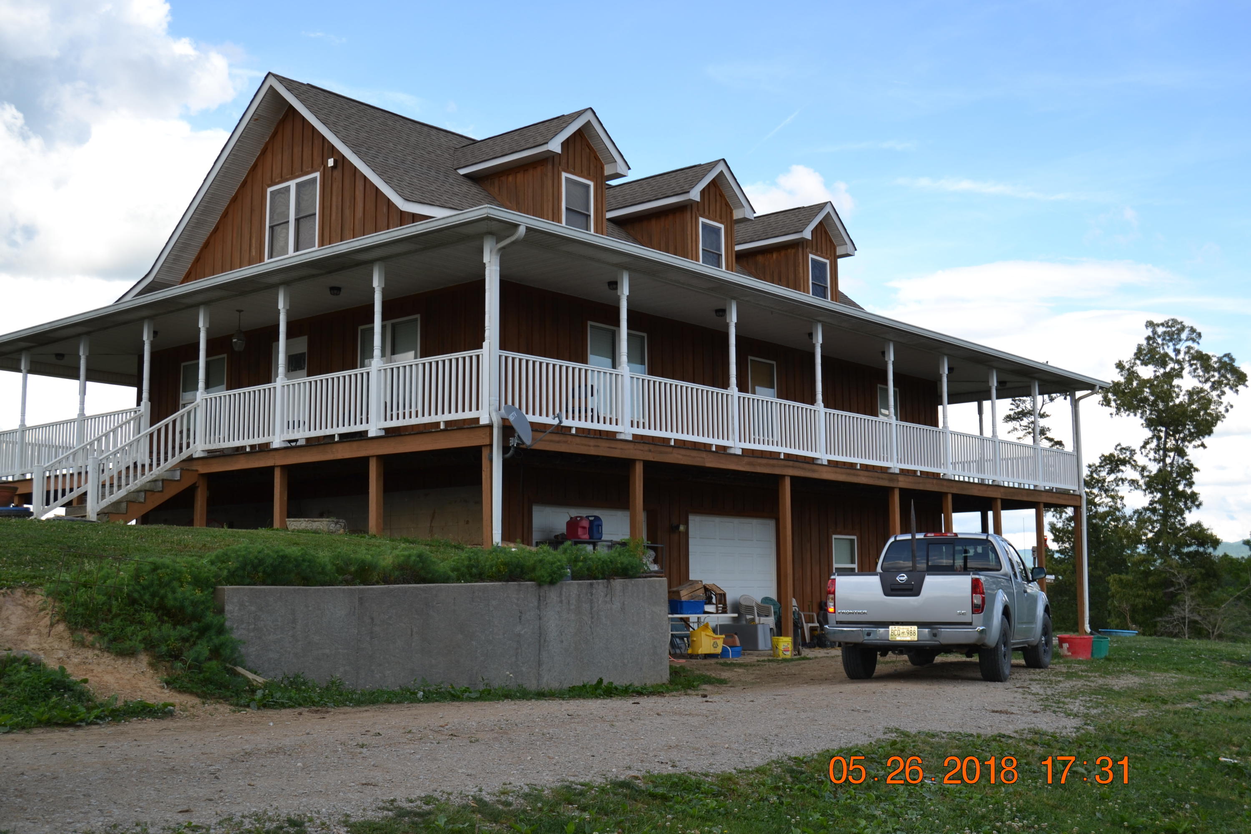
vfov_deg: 34.2
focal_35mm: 39
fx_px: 1355
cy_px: 417
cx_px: 626
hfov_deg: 49.6
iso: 100
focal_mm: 26
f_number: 6.3
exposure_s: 1/200
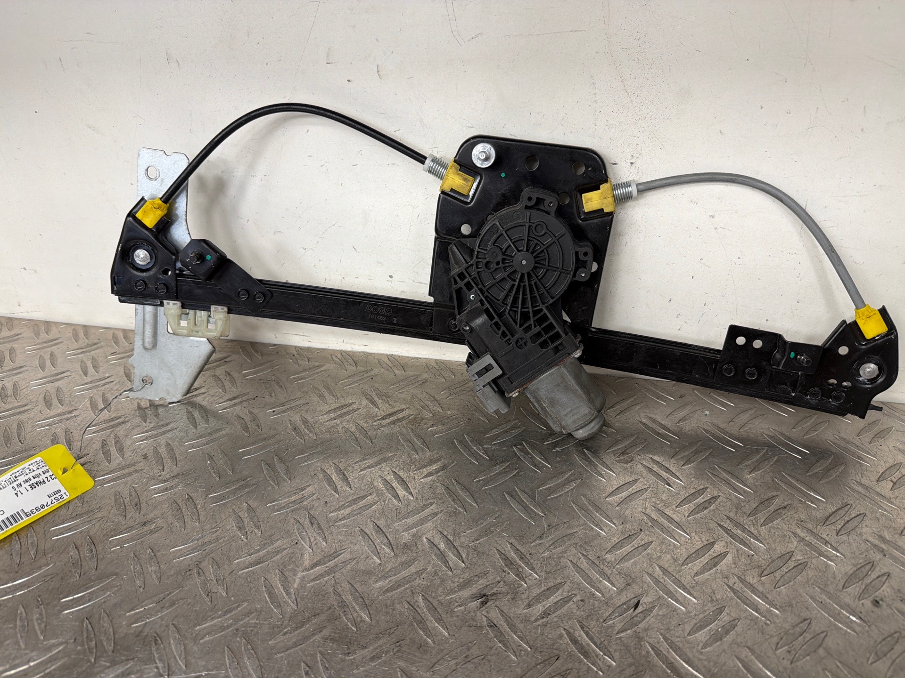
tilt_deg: -33.1
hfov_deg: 71.6
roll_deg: +2.9
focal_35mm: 24
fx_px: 627
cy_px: 339
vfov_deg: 56.8
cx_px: 452
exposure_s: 1/50
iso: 125
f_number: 1.78
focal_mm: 6.76
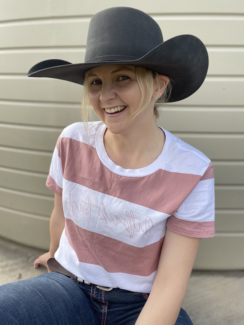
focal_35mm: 30
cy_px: 162
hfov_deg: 46.8
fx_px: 282
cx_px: 122
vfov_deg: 60.0
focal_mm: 2.71
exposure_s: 1/236
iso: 32
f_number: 2.2
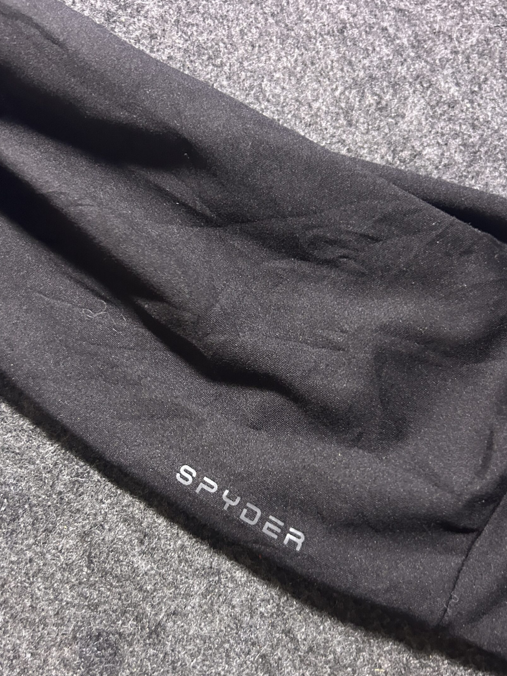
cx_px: 258
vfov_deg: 58.2
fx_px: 605
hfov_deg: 45.4
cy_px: 376
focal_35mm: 31
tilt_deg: -70.2
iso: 640
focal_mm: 5.7
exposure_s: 1/33
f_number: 1.5
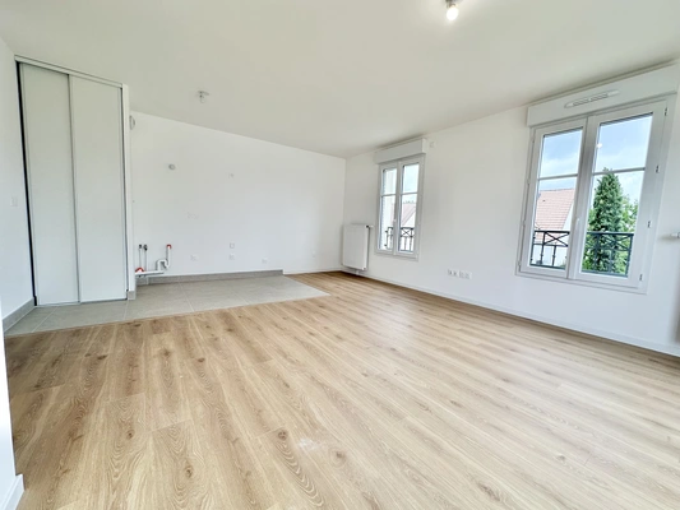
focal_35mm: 14
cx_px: 340
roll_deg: -2.4
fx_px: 275
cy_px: 255
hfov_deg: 102.1
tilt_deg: -5.1
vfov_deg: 85.7
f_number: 2.2
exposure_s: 1/112
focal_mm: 2.22
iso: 40
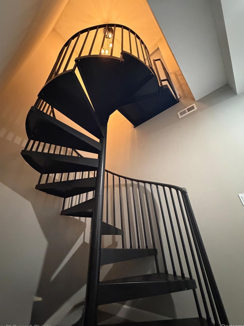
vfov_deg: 98.1
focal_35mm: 15
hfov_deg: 81.7
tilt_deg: +33.9
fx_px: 141
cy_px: 156
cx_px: 117
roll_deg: +0.2
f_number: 2.2
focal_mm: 2.22
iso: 1000
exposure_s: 1/40
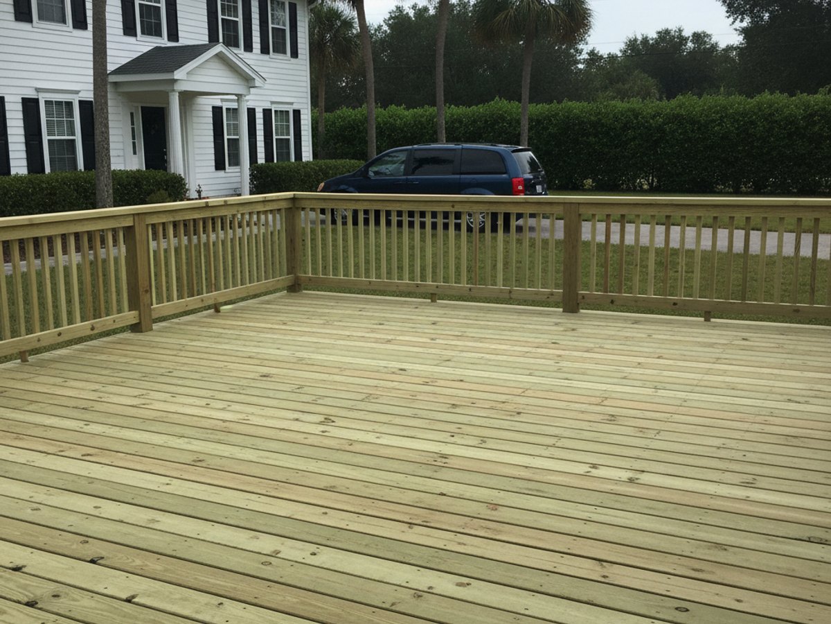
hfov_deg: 73.9
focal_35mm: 23
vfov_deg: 58.9
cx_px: 416
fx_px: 552
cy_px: 312
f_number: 1.8
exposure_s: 1/1949
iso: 209
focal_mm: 6.4
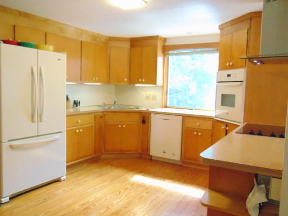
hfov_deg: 60.0
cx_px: 144
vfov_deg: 46.8
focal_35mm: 30
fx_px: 250
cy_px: 108
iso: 800
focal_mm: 5.4
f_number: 3.1
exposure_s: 1/80
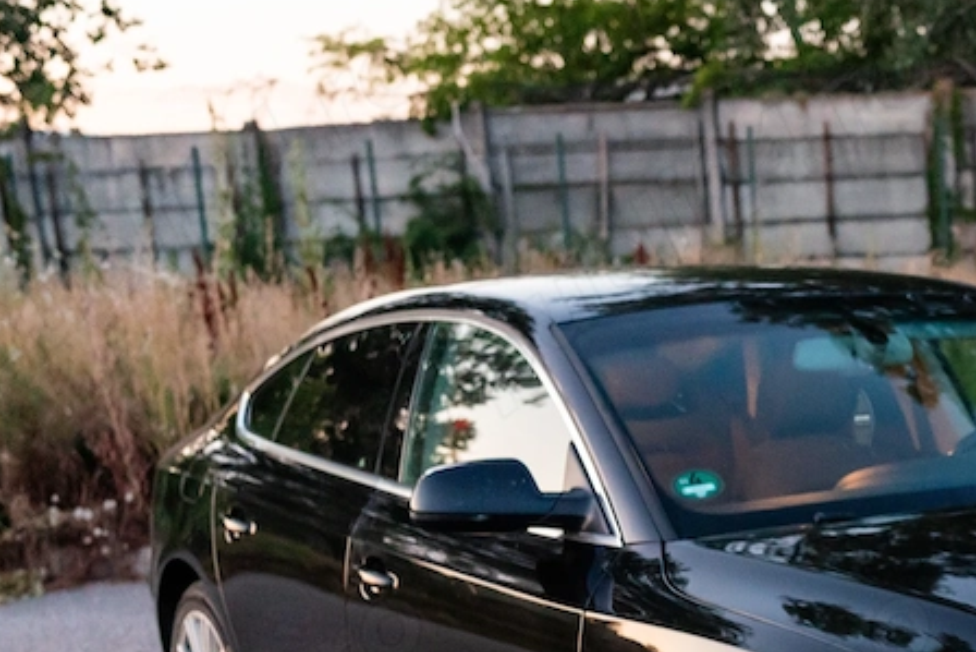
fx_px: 2115
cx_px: 951
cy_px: 717
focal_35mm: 78
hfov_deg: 24.9
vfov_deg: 16.9
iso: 4000
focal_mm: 35
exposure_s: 1/100
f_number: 3.2
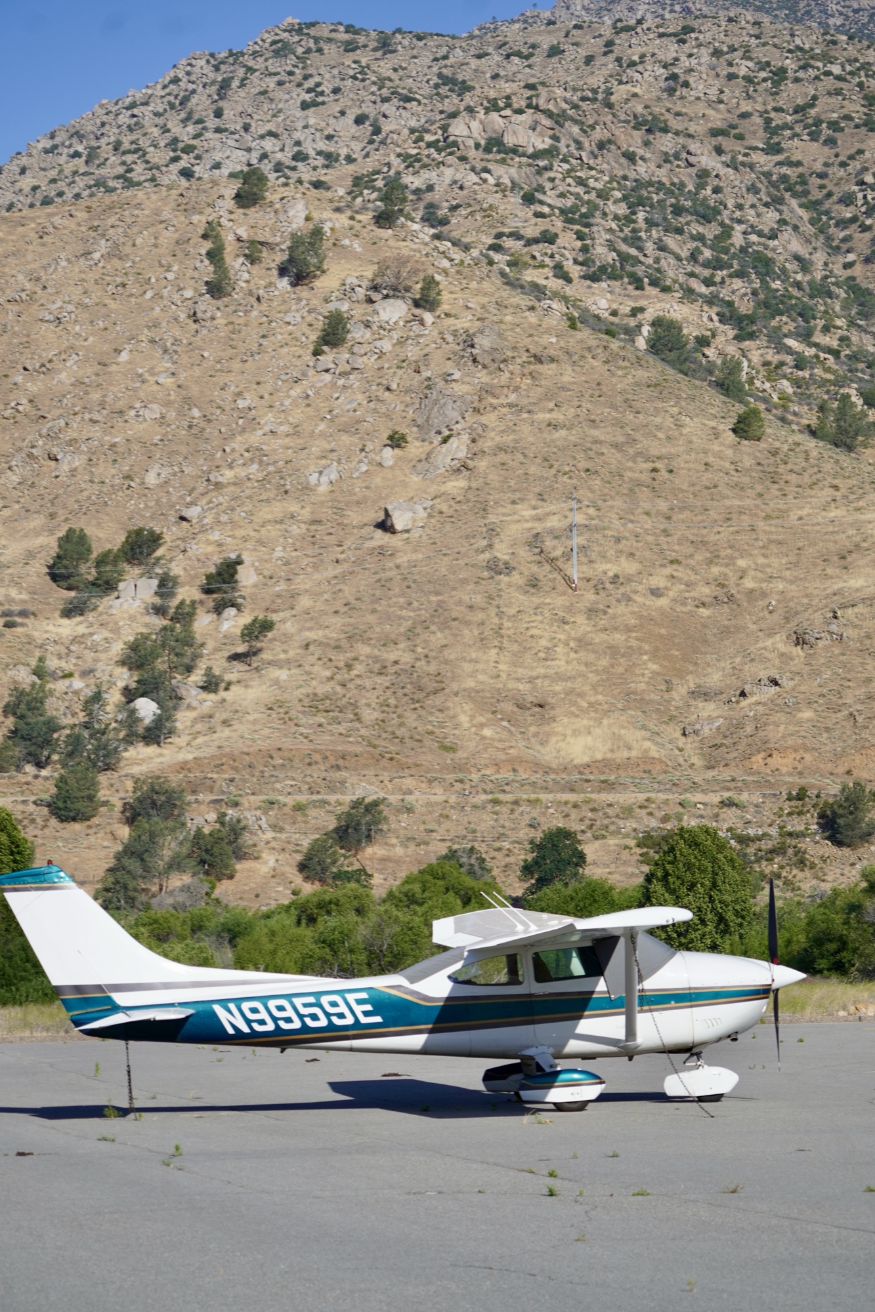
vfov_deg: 19.5
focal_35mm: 105
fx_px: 3828
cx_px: 438
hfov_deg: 13.0
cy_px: 656
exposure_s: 1/400
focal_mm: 70
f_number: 8
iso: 100
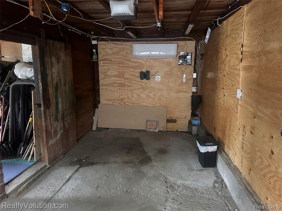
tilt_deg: -10.5
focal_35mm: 24
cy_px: 106
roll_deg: -0.4
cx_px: 141
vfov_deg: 56.8
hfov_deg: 71.6
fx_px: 196
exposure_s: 1/30
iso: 1000
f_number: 1.78
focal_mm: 6.86
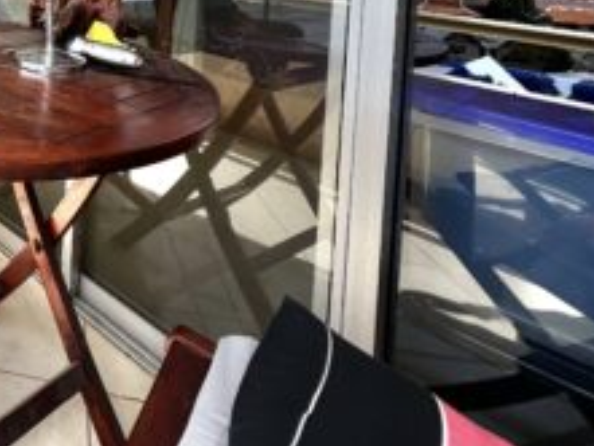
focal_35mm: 30
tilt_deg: -1.8
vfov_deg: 37.8
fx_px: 515
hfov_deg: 46.4
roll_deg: -3.0
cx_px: -40
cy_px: -62
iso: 32
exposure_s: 1/401
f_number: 1.8
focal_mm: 1.57
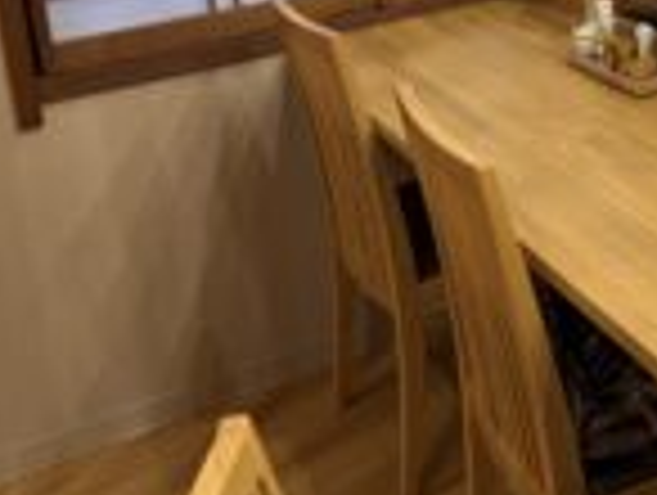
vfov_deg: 23.1
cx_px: 657
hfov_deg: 30.4
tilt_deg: -11.6
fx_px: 1122
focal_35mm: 59
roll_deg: +3.9
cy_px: -81
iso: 100
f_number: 1.78
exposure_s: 1/60
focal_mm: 6.76
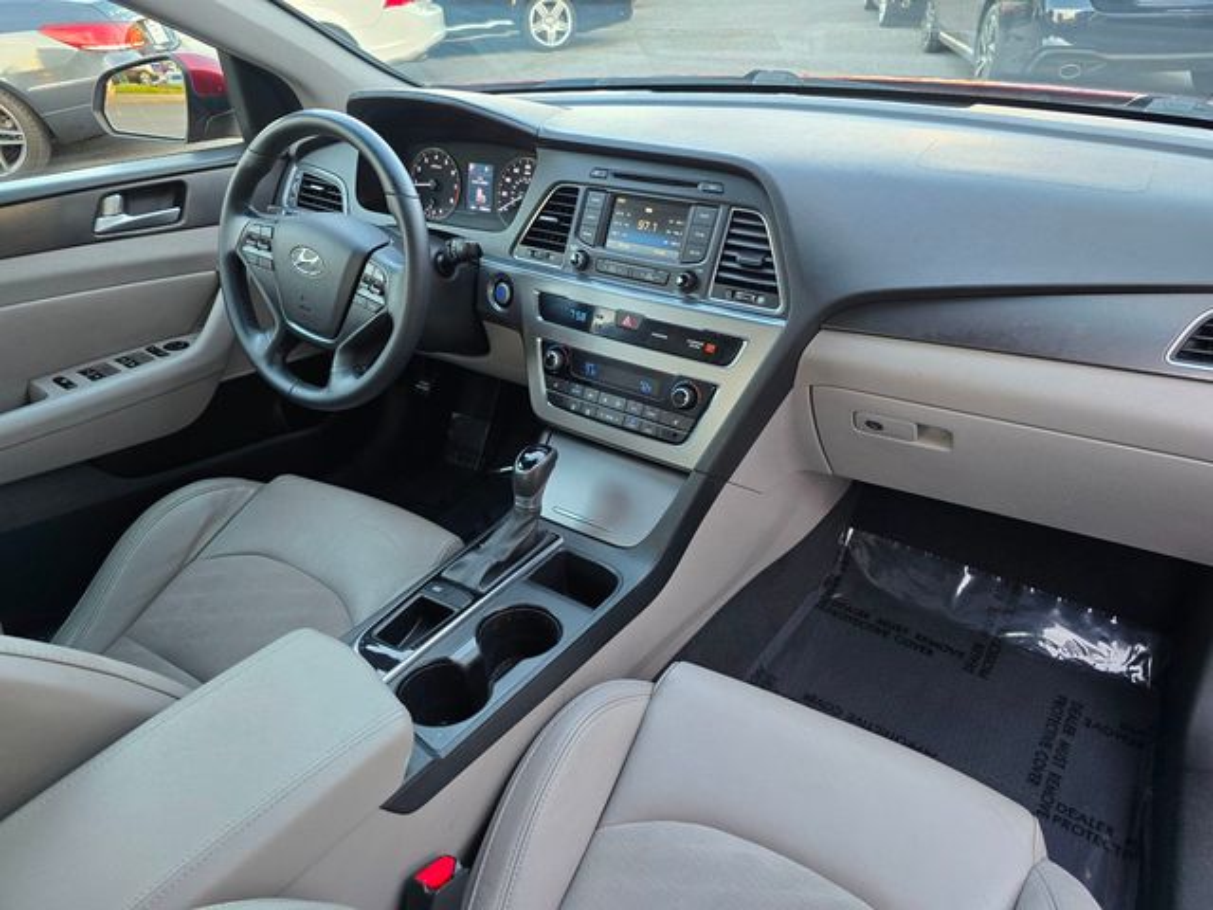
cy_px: 455
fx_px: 806
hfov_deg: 73.9
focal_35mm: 23
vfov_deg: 58.9
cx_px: 606
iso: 200
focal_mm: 6.3
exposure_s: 1/120
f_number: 1.7
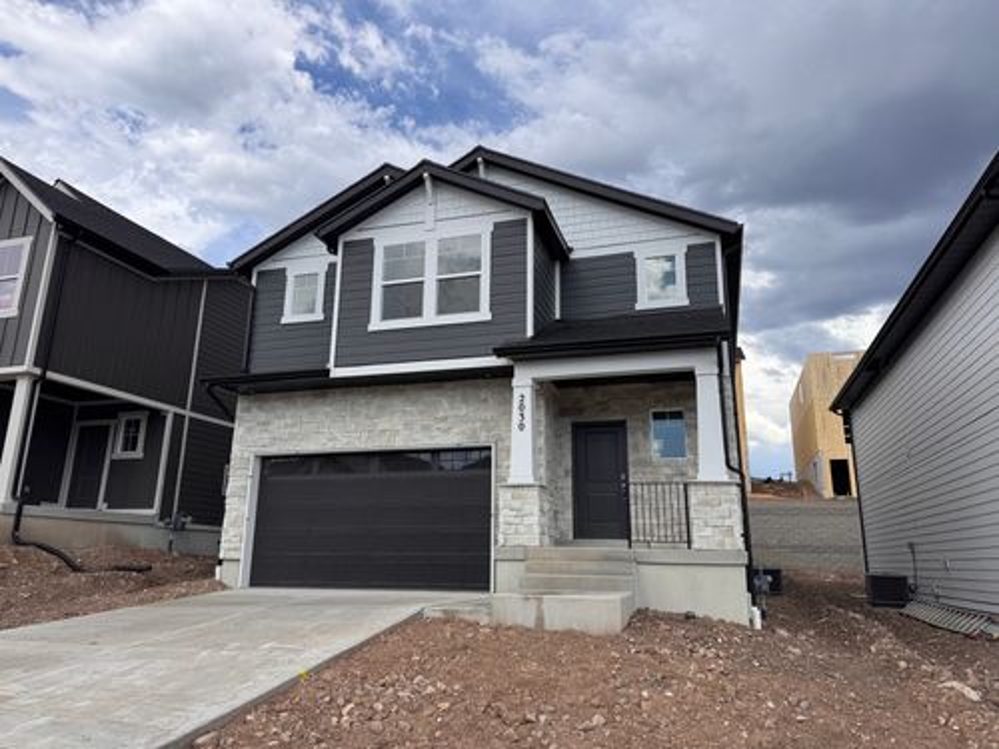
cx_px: 500
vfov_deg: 56.8
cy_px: 374
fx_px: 693
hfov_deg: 71.6
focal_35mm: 24
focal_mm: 6.76
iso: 80
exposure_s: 1/3413
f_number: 1.78
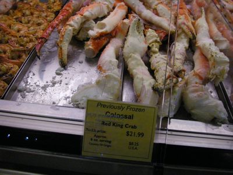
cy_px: 88
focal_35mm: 35
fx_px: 236
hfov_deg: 52.6
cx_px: 116
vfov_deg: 40.7
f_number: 2.8
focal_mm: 5.8
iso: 400
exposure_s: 1/229
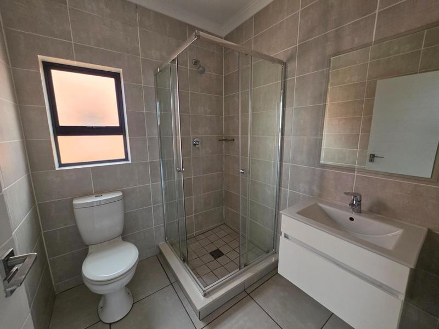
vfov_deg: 89.9
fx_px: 165
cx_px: 220
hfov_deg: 106.2
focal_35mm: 13
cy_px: 164
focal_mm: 2.2
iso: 400
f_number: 1.9
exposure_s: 1/200
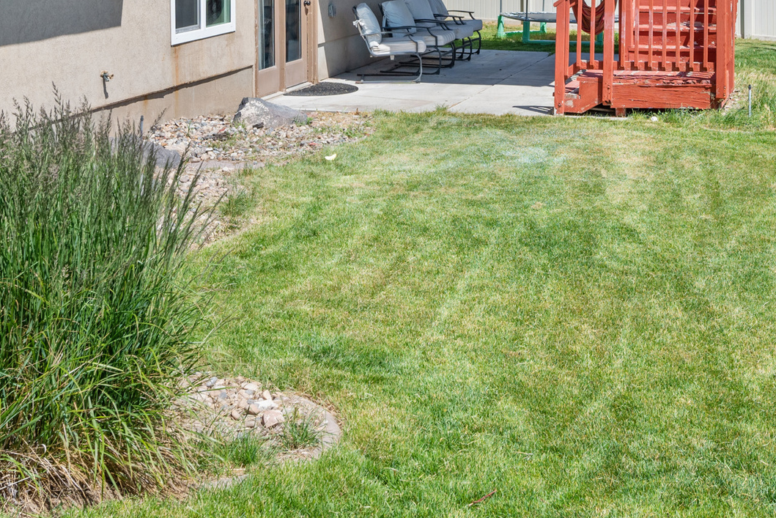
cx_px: 556
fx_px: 1251
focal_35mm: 58
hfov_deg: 33.9
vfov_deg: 22.6
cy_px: 22
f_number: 8
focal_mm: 30
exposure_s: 1/80
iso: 250
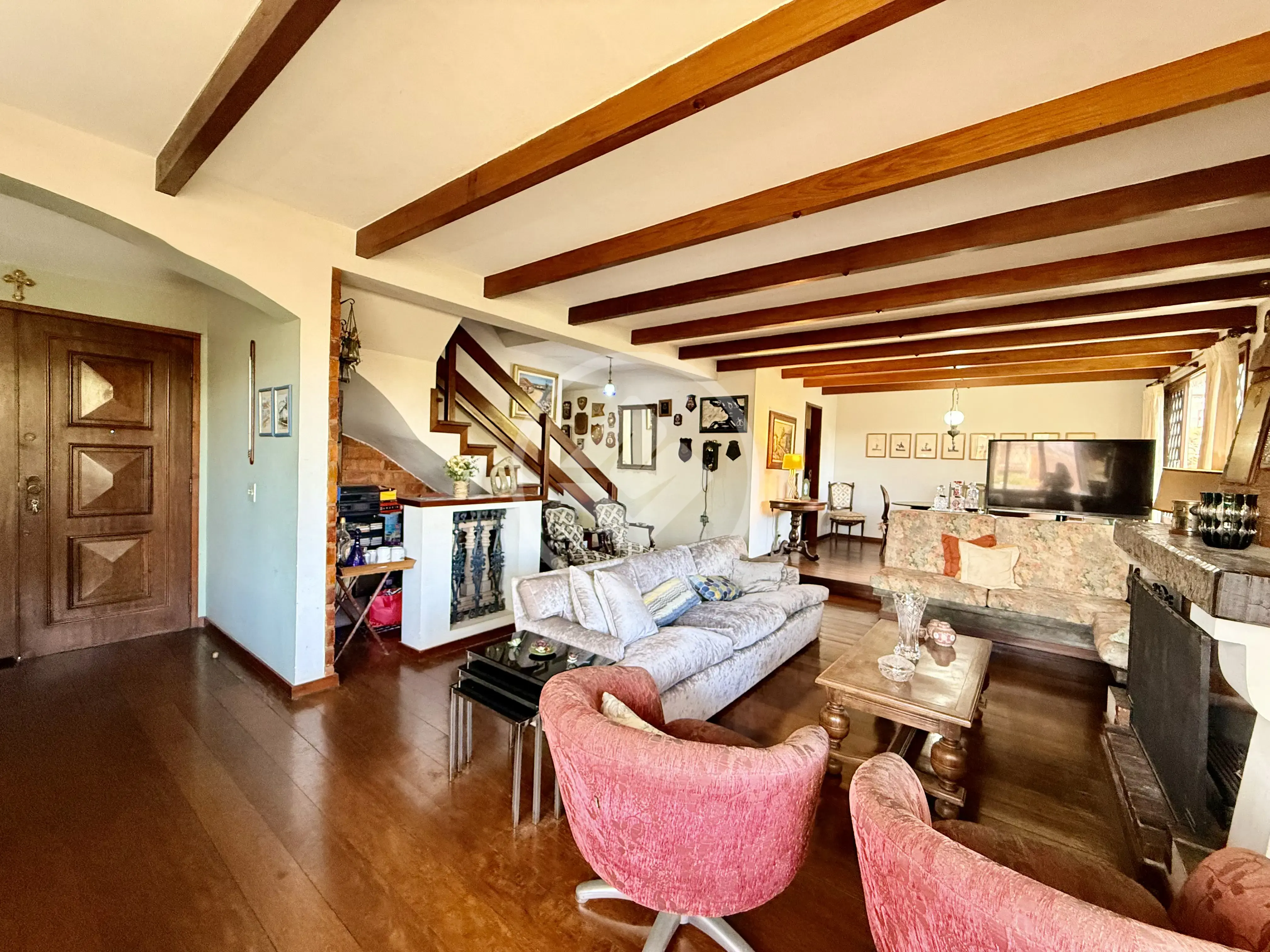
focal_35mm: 14
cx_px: 635
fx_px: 514
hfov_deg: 102.1
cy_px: 476
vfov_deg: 85.7
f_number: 2.2
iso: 400
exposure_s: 1/60
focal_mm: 2.22
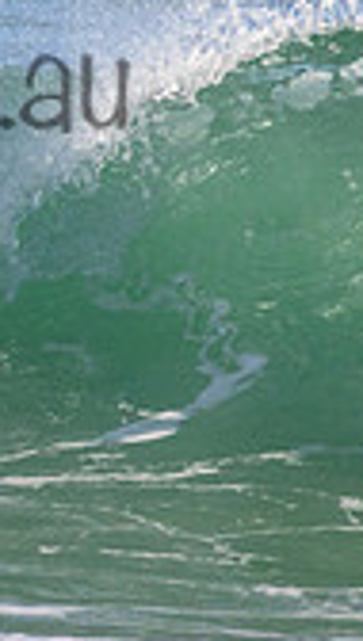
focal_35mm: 2887
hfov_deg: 0.4
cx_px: -275
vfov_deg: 0.7
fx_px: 49204
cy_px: 40
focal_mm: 800
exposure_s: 1/2000
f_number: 11
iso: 1100
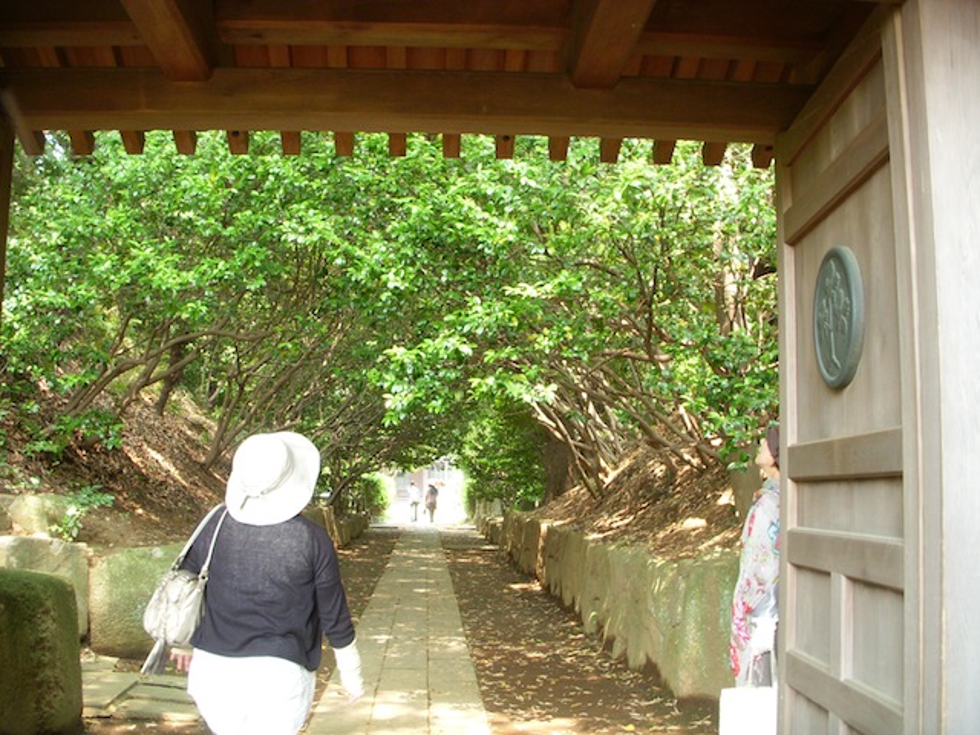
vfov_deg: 37.7
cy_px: 368
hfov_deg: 49.0
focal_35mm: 38
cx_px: 490
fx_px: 1076
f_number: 3.3
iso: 200
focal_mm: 6.3
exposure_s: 1/25
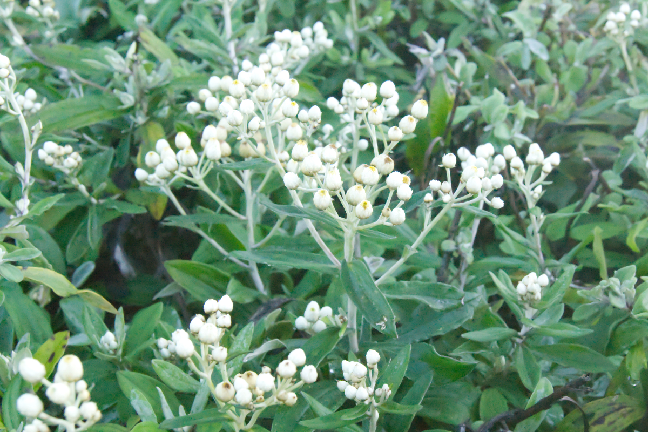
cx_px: 324
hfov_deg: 43.6
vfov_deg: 29.9
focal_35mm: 45
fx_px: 810
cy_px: 216
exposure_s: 1/500
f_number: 11
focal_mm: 30
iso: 3200
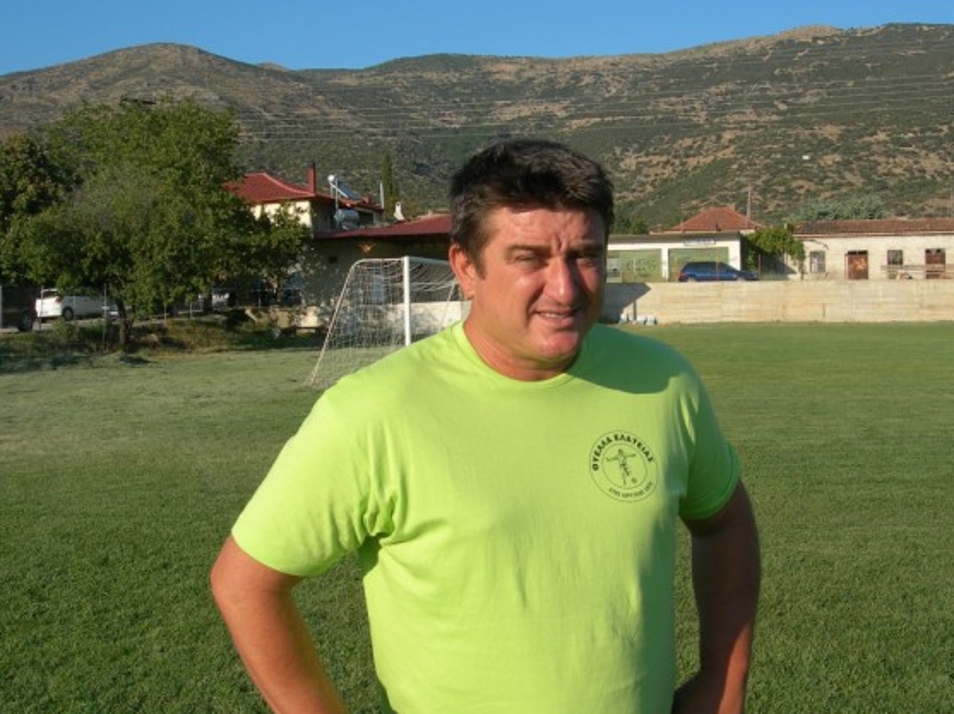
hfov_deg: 42.1
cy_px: 394
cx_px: 519
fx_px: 1239
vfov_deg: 32.1
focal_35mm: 45
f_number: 4.8
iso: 50
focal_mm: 7.8
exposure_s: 1/520
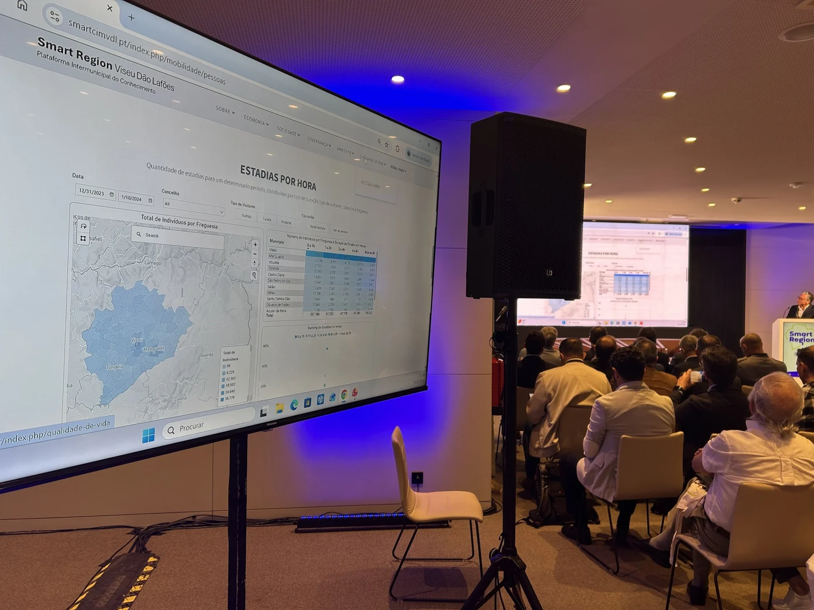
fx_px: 611
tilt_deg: -0.5
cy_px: 305
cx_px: 407
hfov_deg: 67.3
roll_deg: -0.5
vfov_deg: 53.1
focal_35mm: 26
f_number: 1.5
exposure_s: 1/75
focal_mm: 5.7
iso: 50
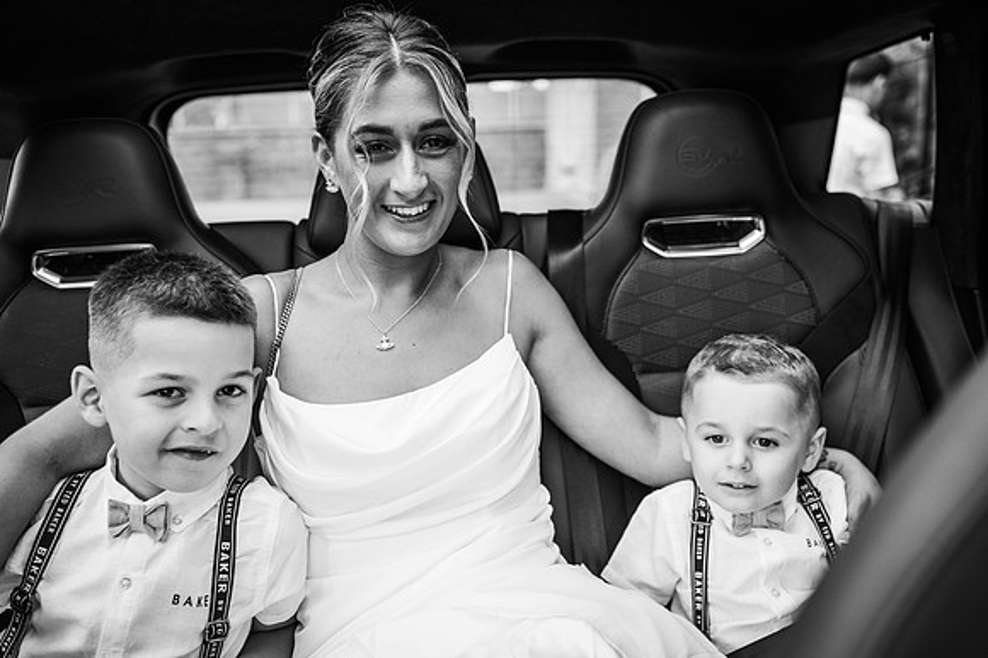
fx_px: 960
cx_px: 494
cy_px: 329
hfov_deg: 54.5
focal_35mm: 35
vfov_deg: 37.8
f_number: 2.8
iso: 720
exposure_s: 1/200
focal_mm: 35
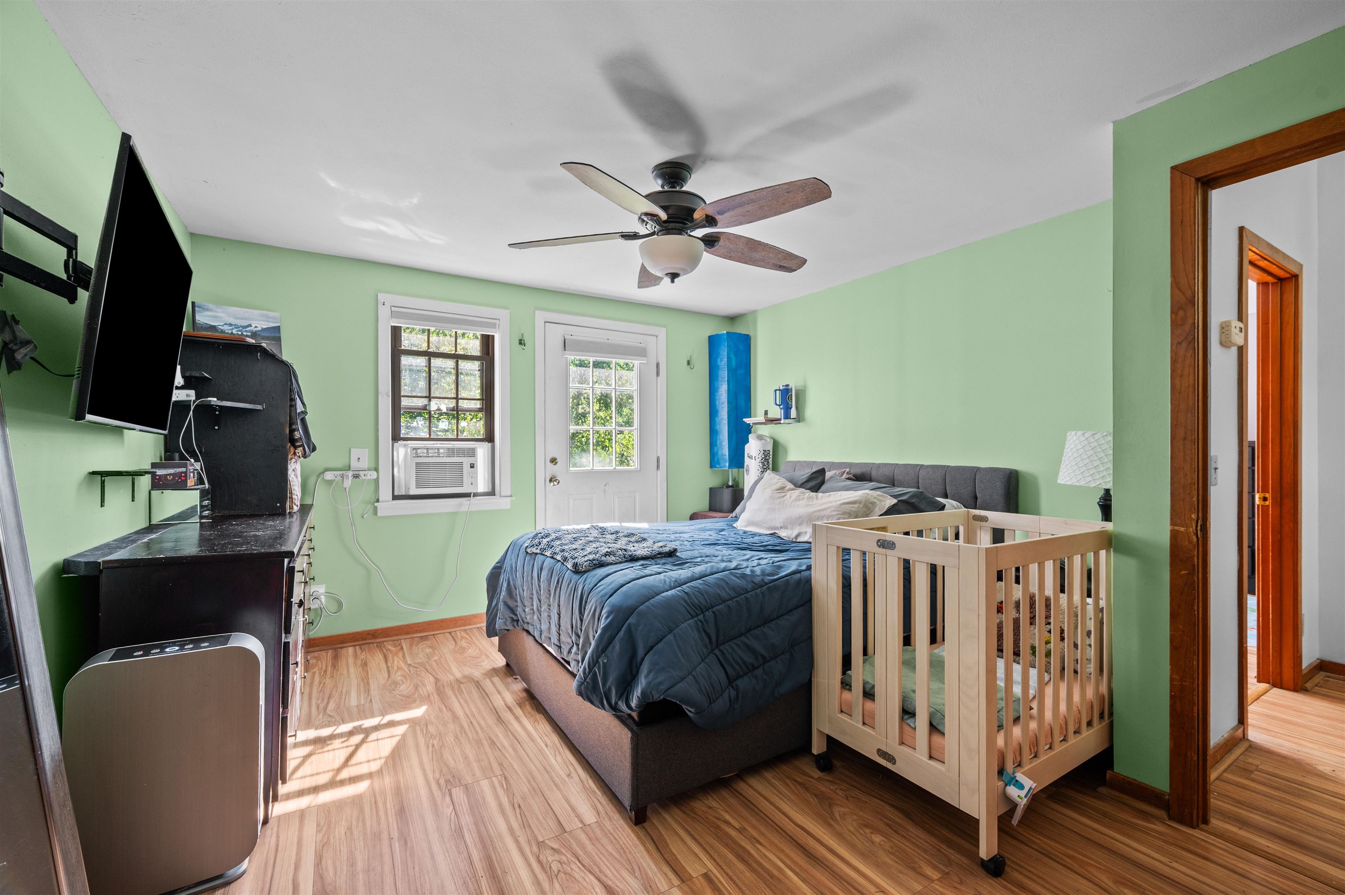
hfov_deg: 100.4
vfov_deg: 77.2
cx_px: 672
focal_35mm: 15
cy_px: 448
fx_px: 560
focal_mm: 15
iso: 250
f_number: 7.1
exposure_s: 1/1.25
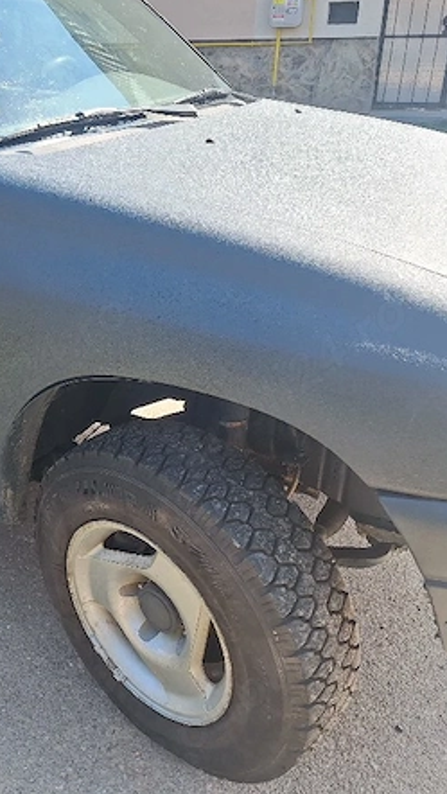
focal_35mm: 34
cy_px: 393
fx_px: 716
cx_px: 83
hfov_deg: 33.6
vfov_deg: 58.0
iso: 40
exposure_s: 1/588
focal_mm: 5.54
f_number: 1.8
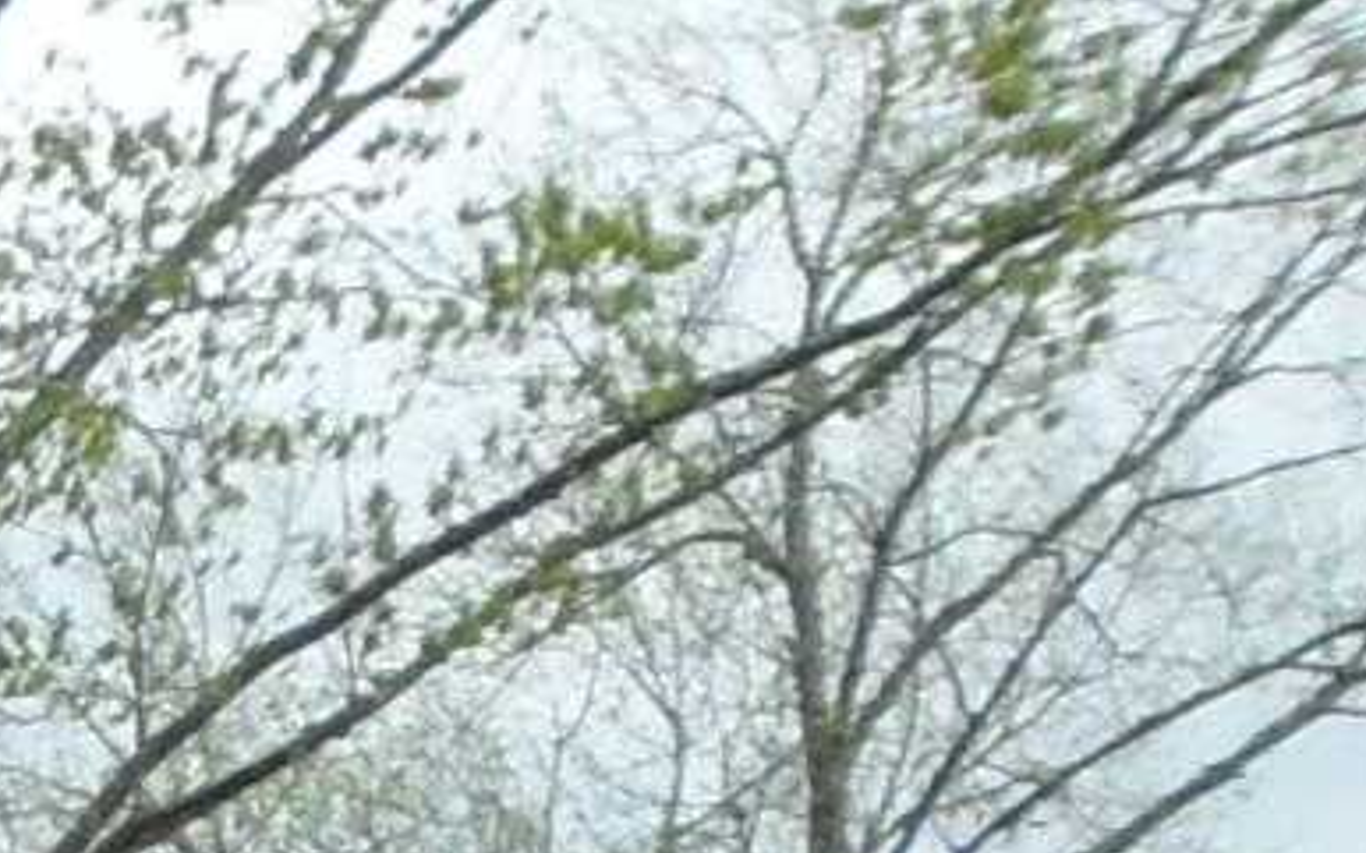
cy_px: 3278
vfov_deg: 5.9
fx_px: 7071
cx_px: -2746
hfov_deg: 9.0
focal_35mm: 190
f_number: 3.5
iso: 80
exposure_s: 1/500
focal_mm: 4.9
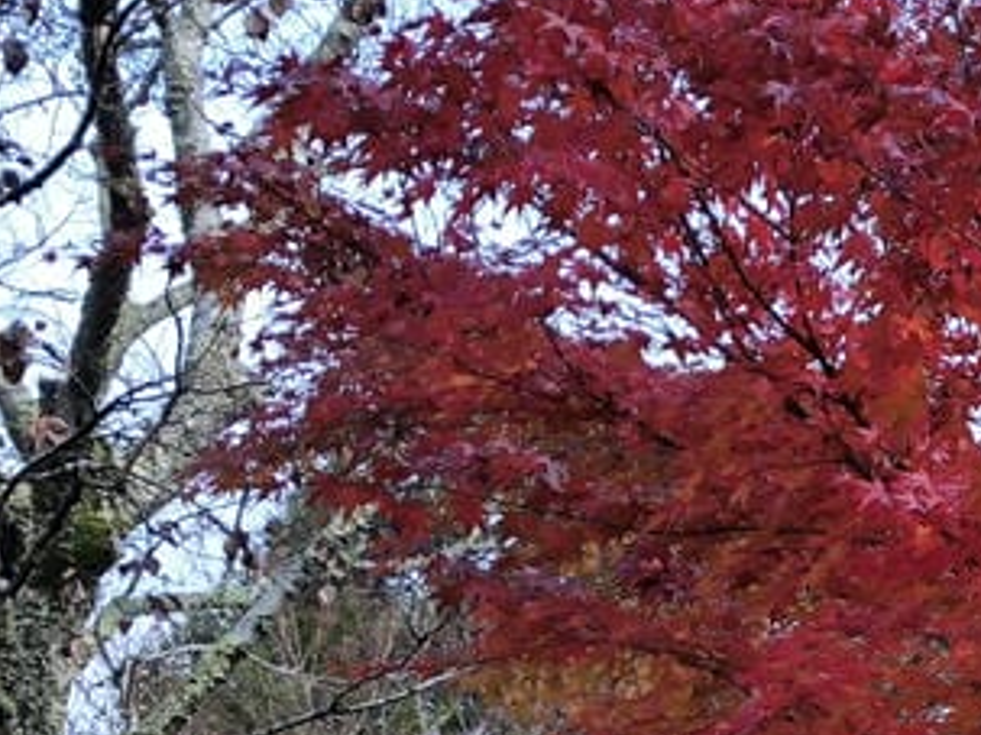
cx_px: 1700
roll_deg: +0.1
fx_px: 3144
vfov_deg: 13.0
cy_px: 842
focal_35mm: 111
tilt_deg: +18.4
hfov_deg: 15.5
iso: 40
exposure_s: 1/120
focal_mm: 3.99
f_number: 1.8
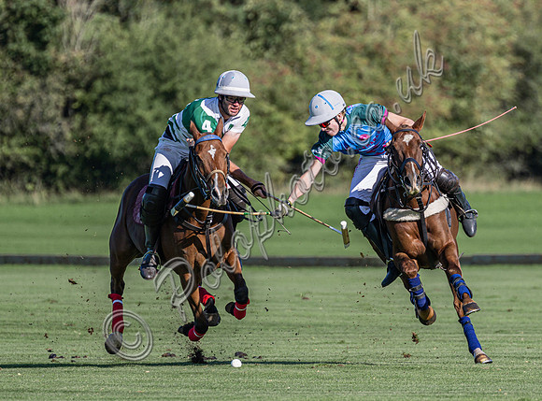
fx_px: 11991
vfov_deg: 1.9
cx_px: 312
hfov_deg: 2.6
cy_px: 235
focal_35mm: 770
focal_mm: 400
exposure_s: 1/1250
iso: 250
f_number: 5.6
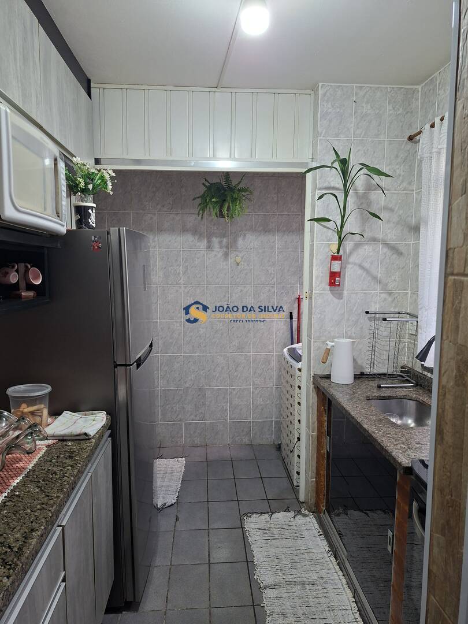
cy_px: 312
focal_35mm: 23
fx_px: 415
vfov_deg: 73.9
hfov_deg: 58.9
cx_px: 234
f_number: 1.8
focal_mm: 5.54
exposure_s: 1/120
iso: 200
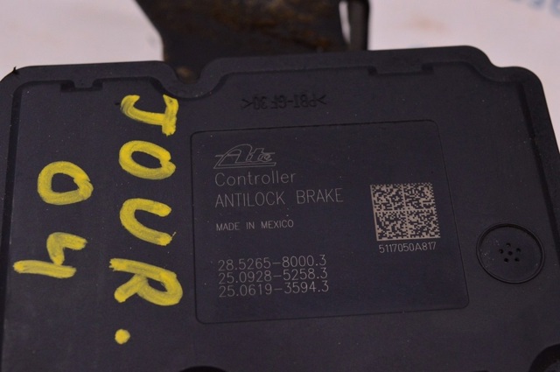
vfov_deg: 21.5
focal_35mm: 63
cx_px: 280
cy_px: 186
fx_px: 979
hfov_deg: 31.9
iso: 1600
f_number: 8
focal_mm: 42
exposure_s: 1/125
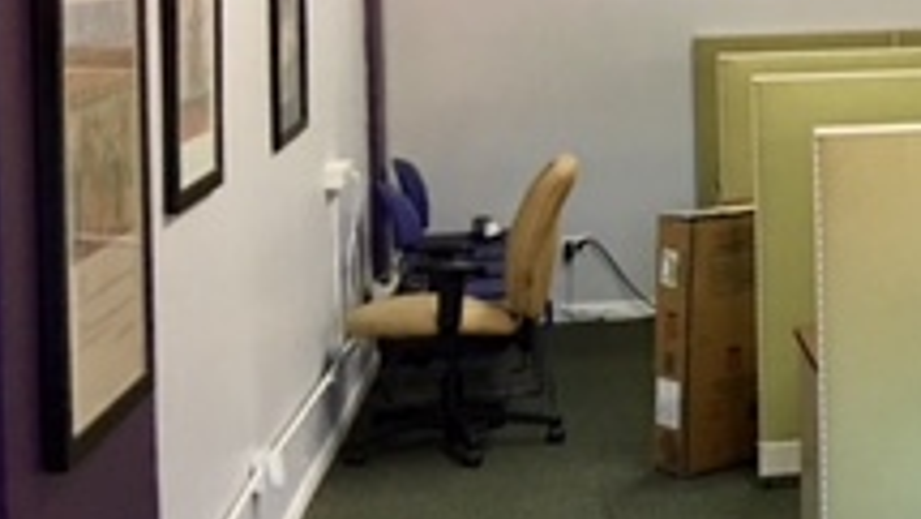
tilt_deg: -0.8
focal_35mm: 94
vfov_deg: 12.7
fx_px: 2296
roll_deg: +1.4
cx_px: 1358
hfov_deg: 19.8
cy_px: -9
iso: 50
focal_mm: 4.15
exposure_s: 1/15
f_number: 2.2
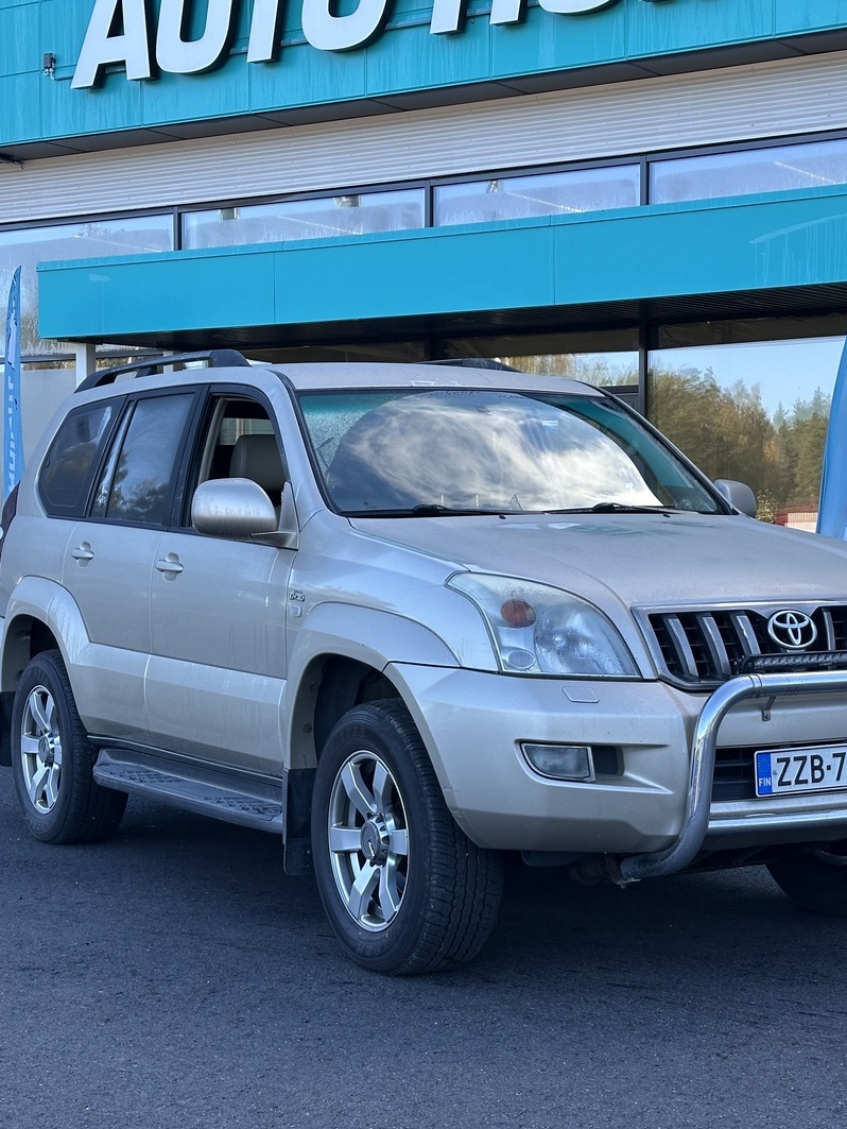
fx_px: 2119
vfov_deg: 29.8
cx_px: 495
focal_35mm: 65
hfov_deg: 22.6
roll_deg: -0.6
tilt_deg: -0.8
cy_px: 572
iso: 64
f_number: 1.78
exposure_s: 1/552
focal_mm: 6.86
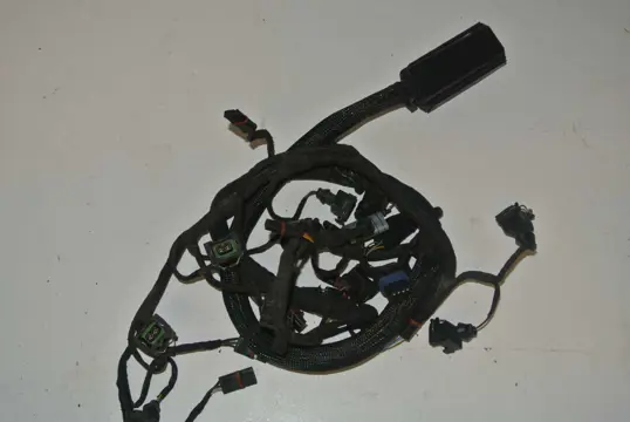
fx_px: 788
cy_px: 211
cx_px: 315
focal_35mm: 45
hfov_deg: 43.6
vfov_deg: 29.9
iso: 200
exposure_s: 1/60
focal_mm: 16.9
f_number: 4.5
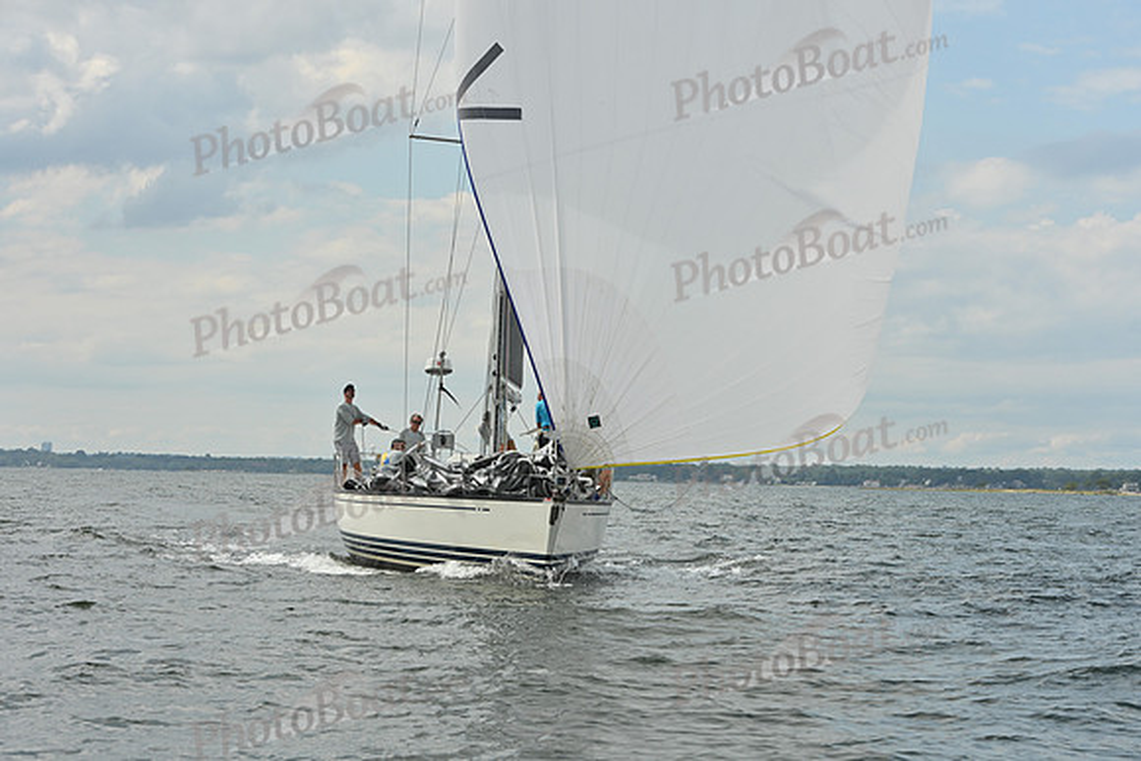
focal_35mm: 82
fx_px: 2599
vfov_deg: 16.7
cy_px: 380
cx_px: 570
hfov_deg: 24.8
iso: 320
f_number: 8
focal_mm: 82
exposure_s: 1/1600
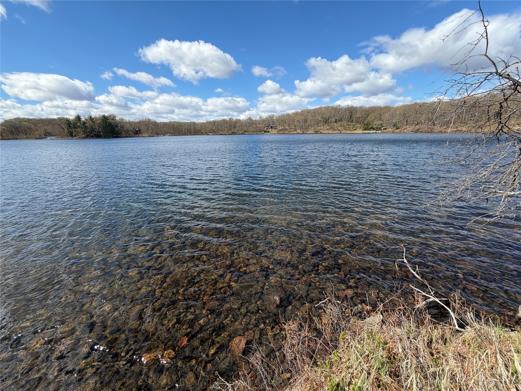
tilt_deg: -18.0
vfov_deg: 85.7
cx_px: 260
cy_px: 196
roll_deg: +1.6
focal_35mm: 14
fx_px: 211
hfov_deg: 102.1
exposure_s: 1/770
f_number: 2.2
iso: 25
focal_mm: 2.22
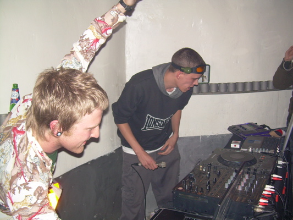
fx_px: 322
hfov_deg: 49.0
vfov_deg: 37.7
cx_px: 146
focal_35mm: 38
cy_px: 110
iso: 92
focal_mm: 6.3
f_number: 2.8
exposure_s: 1/60
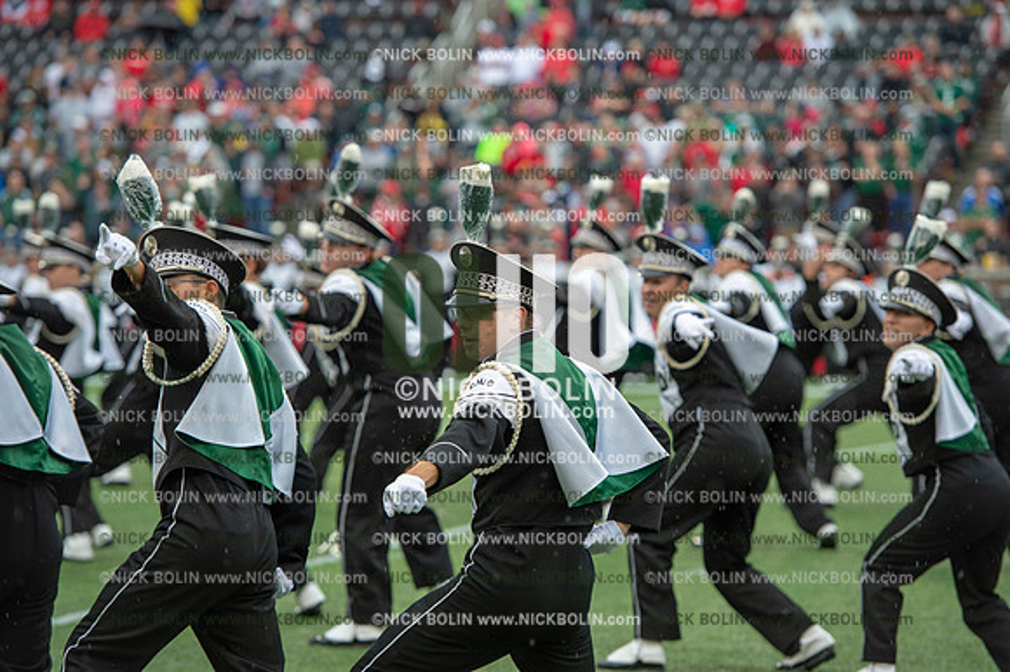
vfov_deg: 8.6
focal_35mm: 160
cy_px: 336
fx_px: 4486
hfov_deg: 12.8
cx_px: 505
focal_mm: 160
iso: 400
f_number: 4
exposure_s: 1/500
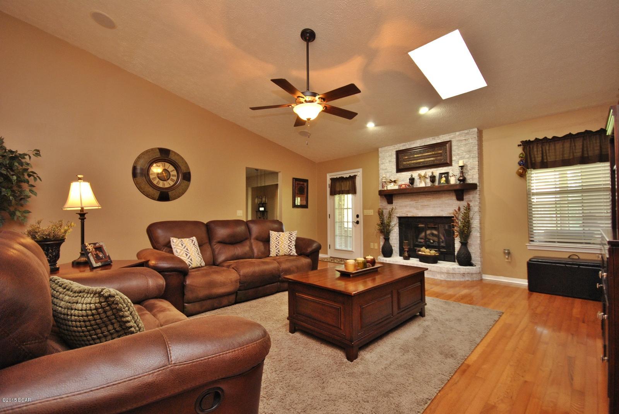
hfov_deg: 100.3
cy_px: 207
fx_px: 258
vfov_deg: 77.5
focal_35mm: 15
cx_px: 310
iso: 400
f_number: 5
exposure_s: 1/10
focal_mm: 10
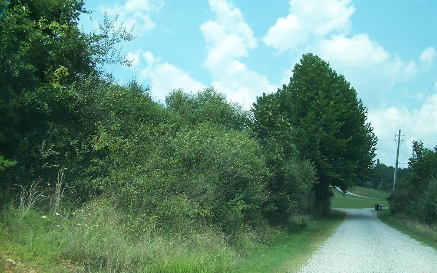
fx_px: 488
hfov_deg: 48.2
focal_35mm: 41
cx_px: 215
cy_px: 151
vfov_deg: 31.2
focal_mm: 6.3
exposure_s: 1/750
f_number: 2.8
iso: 80
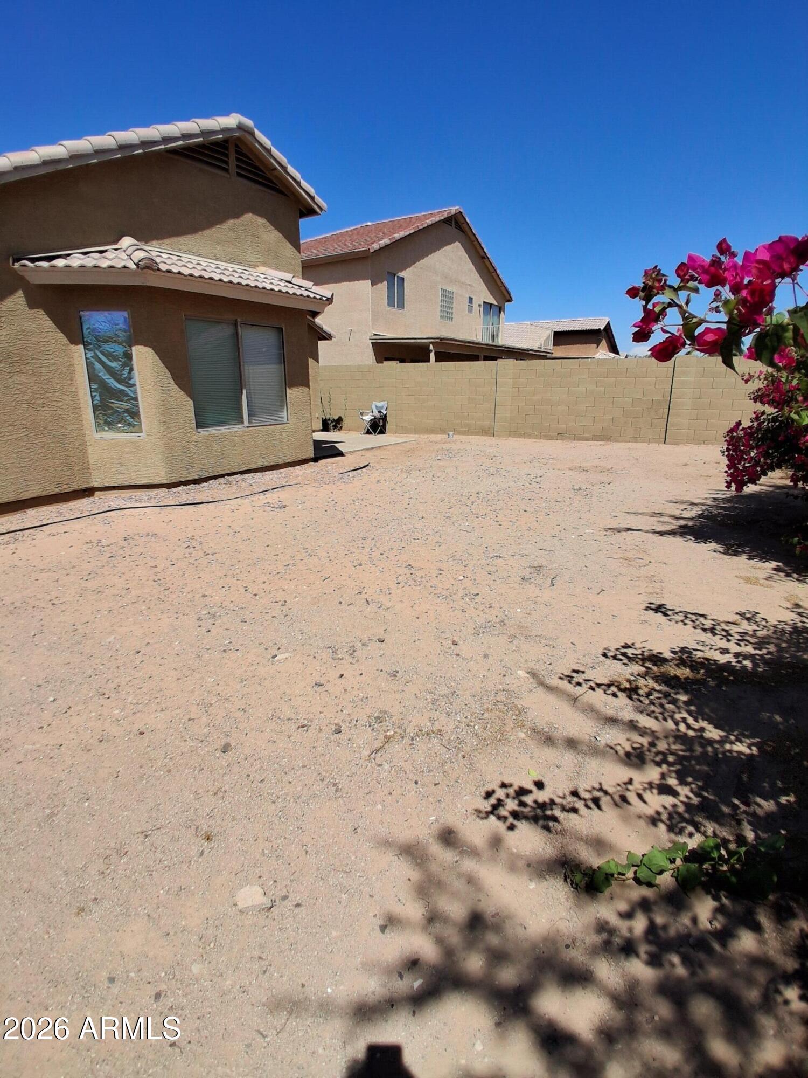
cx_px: 404
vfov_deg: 91.0
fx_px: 529
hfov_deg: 74.7
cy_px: 539
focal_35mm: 17
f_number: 2.2
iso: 50
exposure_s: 1/1764
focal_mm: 1.4
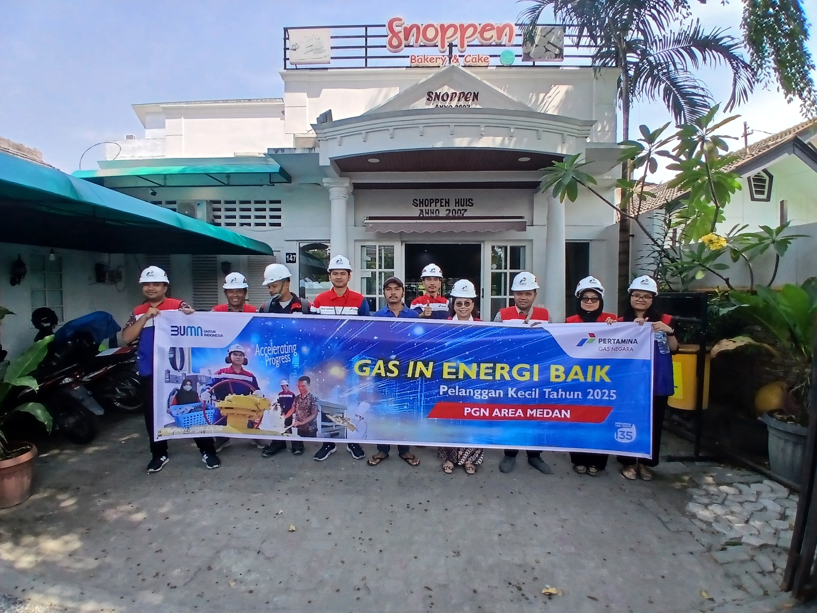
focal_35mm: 17
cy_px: 306
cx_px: 408
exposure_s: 1/545
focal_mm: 1.4
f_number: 2.2
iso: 50
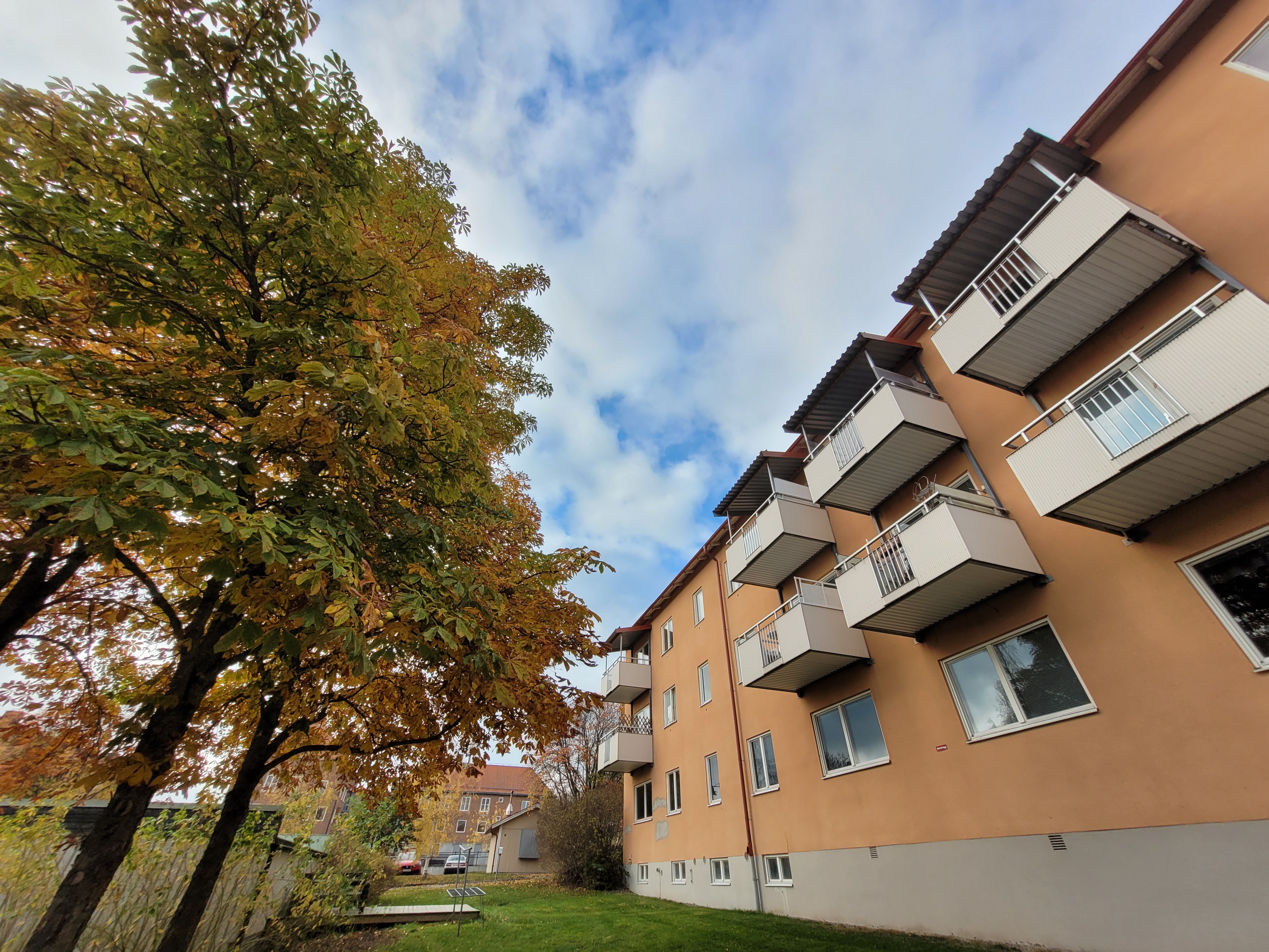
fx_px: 477
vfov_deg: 89.9
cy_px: 476
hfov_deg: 106.2
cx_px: 634
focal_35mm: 13
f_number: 2.2
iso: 40
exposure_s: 1/992
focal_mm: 1.74
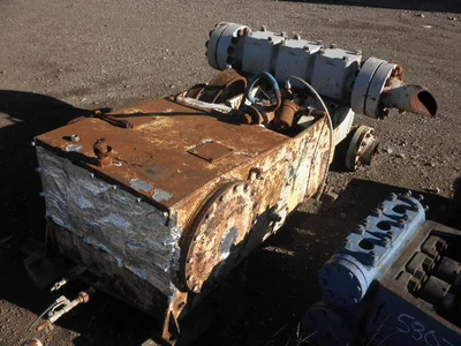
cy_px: 173
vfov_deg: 40.7
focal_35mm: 35
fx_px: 466
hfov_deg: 52.6
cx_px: 230
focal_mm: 6.1
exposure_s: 1/100
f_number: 9.1
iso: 64
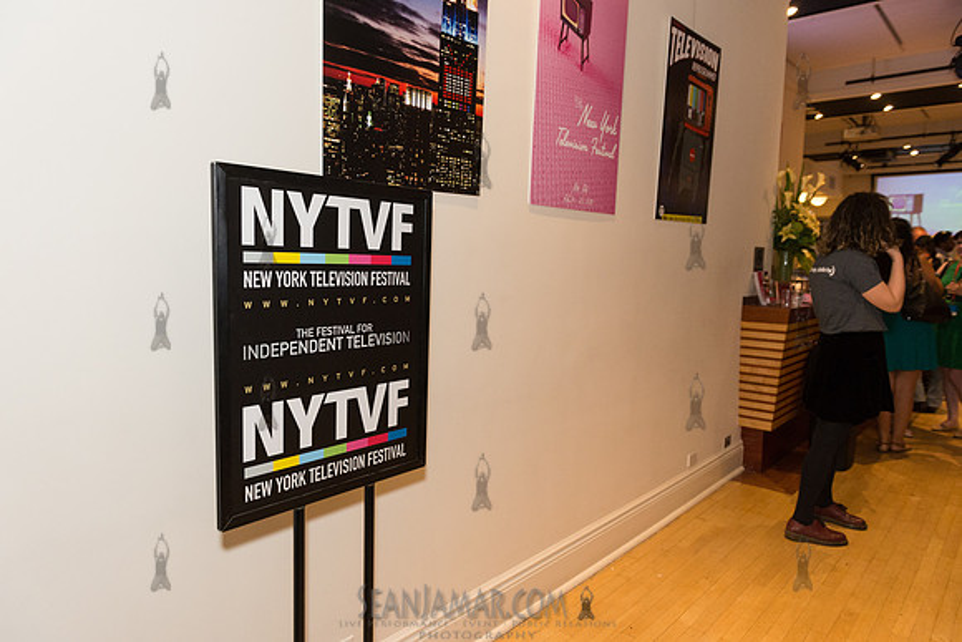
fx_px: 641
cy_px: 321
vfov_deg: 53.2
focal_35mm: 24
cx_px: 481
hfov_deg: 73.7
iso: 3200
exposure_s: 1/640
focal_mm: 24
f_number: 4
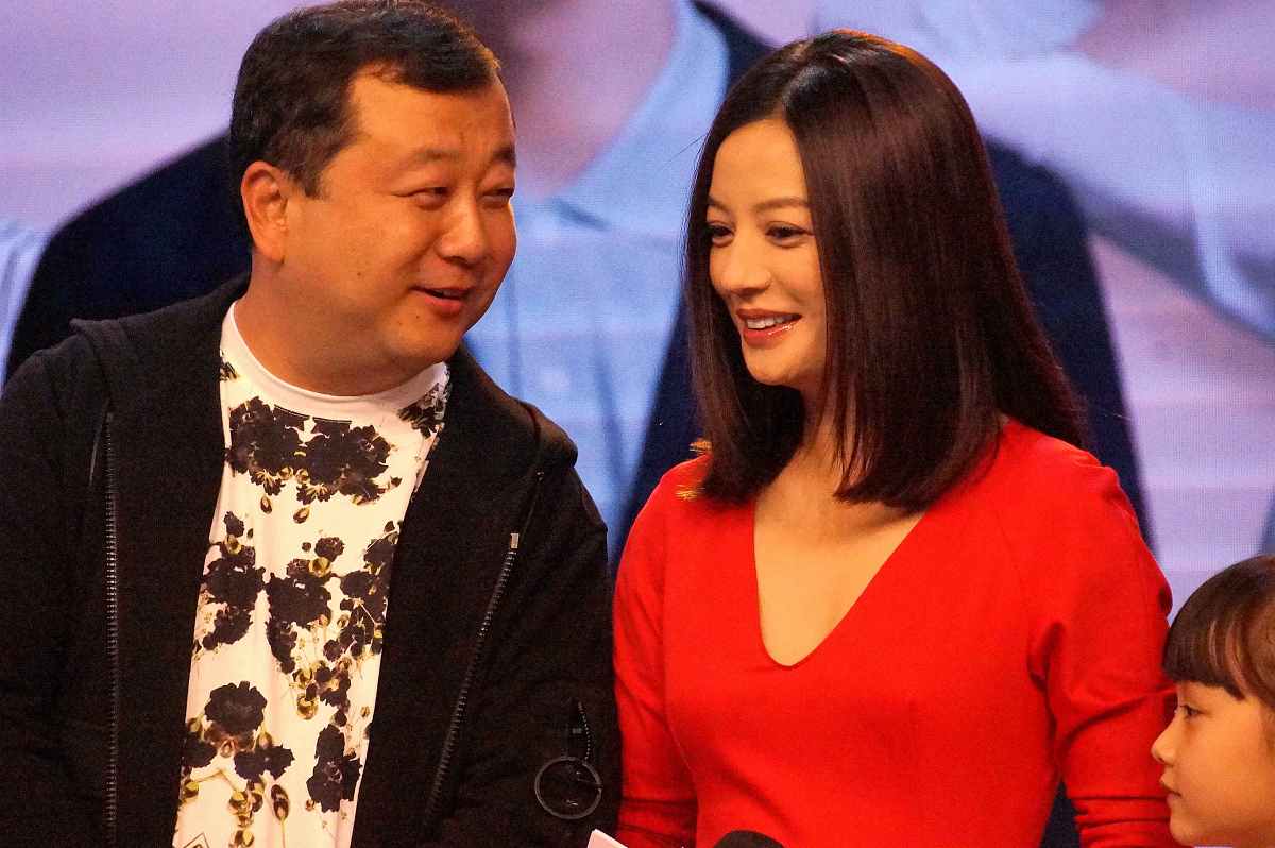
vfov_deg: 4.0
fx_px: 12208
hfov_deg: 6.0
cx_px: 638
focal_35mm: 345
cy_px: 424
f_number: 9
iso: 3200
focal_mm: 230
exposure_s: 1/800
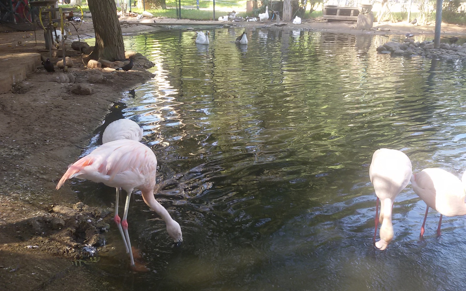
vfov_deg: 38.3
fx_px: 419
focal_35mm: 33
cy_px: 125
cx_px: 233
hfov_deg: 58.1
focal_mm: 2.93
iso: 50
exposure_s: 1/50
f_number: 2.4
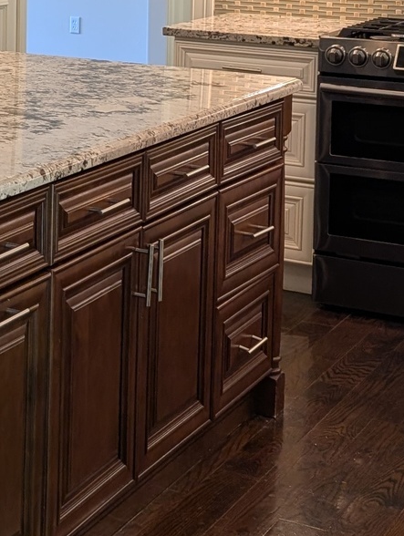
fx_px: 1459
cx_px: -186
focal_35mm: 94
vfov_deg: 20.0
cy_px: -31
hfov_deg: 14.8
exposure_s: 1/40
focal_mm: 6.9
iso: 56
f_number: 1.68
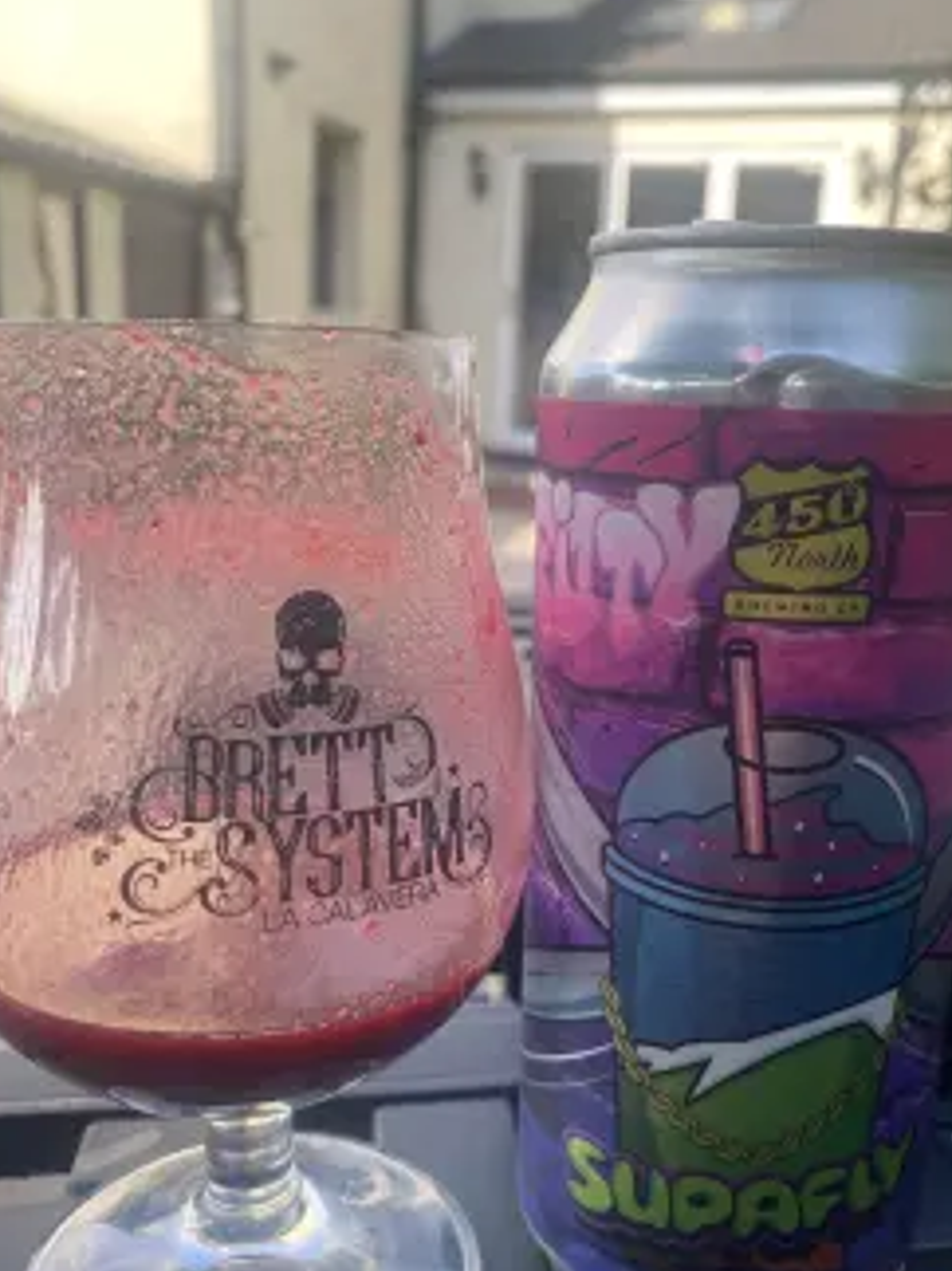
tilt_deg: -16.4
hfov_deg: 45.4
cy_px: 724
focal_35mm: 31
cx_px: 504
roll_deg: -3.8
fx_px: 1137
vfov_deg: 58.1
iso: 32
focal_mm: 4.25
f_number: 1.8
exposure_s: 1/389
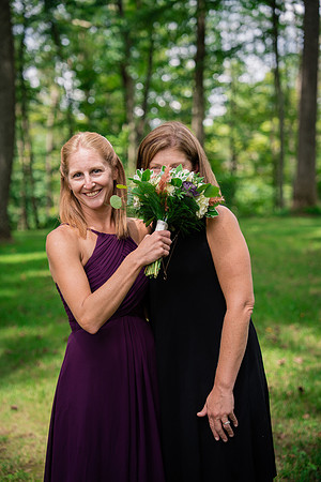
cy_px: 241
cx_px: 160
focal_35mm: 64
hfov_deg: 21.2
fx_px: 856
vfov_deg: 31.4
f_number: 2.8
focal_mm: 64
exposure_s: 1/320
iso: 160
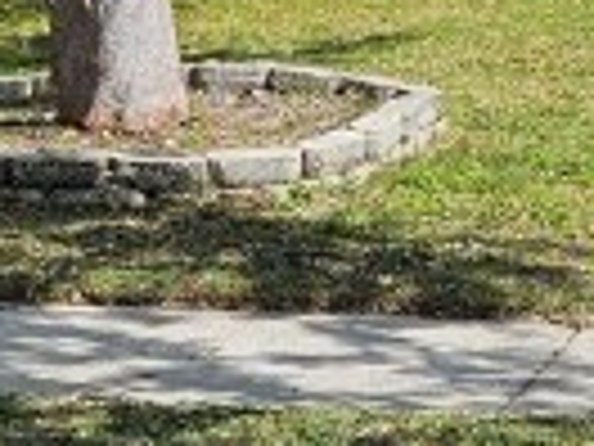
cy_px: -68
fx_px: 3054
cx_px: 1174
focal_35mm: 178
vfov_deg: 8.3
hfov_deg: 10.3
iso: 25
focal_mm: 5.4
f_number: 1.8
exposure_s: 1/2752
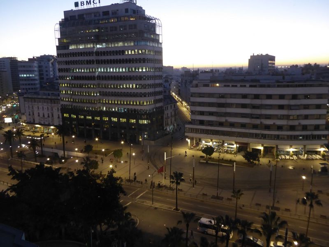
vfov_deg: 48.2
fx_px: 276
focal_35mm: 29
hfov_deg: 61.7
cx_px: 164
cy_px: 124
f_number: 3.5
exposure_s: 1/6
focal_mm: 5
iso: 400
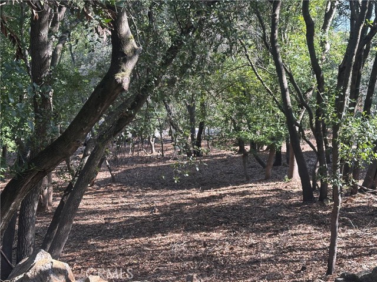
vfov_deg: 30.3
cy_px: 141
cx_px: 188
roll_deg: -1.5
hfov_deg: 39.7
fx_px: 523
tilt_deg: -18.0
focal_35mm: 48
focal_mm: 6.86
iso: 50
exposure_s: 1/173
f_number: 1.78
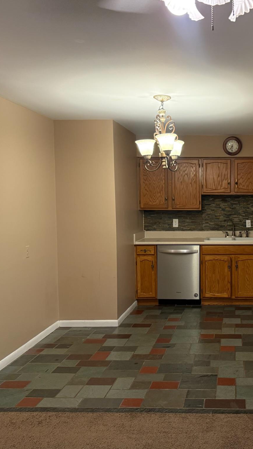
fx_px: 417
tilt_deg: -3.3
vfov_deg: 56.6
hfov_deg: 32.3
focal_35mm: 35
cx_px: 220
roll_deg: +0.4
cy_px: 224
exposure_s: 1/120
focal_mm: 6.76
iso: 400
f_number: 1.78
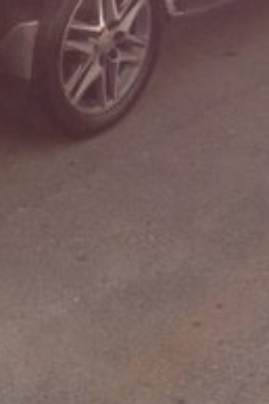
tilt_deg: -19.3
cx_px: 175
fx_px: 1044
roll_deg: -2.7
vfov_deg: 20.9
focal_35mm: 93
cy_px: -35
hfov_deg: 14.7
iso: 50
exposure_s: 1/767
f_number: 2.4
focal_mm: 4.28
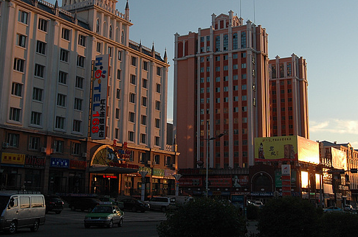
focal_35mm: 52
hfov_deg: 38.2
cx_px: 173
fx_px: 516
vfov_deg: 25.8
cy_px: 85
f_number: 8
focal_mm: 24
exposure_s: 1/160
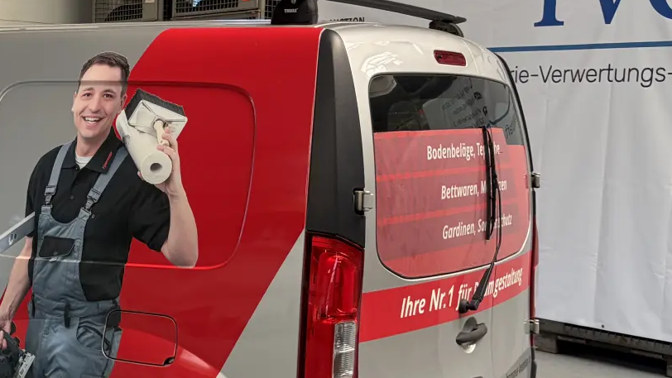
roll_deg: -2.8
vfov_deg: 18.0
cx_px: 57
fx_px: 1194
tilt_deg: -4.6
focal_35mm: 67
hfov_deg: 30.0
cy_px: 246
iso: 40
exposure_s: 1/122
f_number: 1.6
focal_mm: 5.96
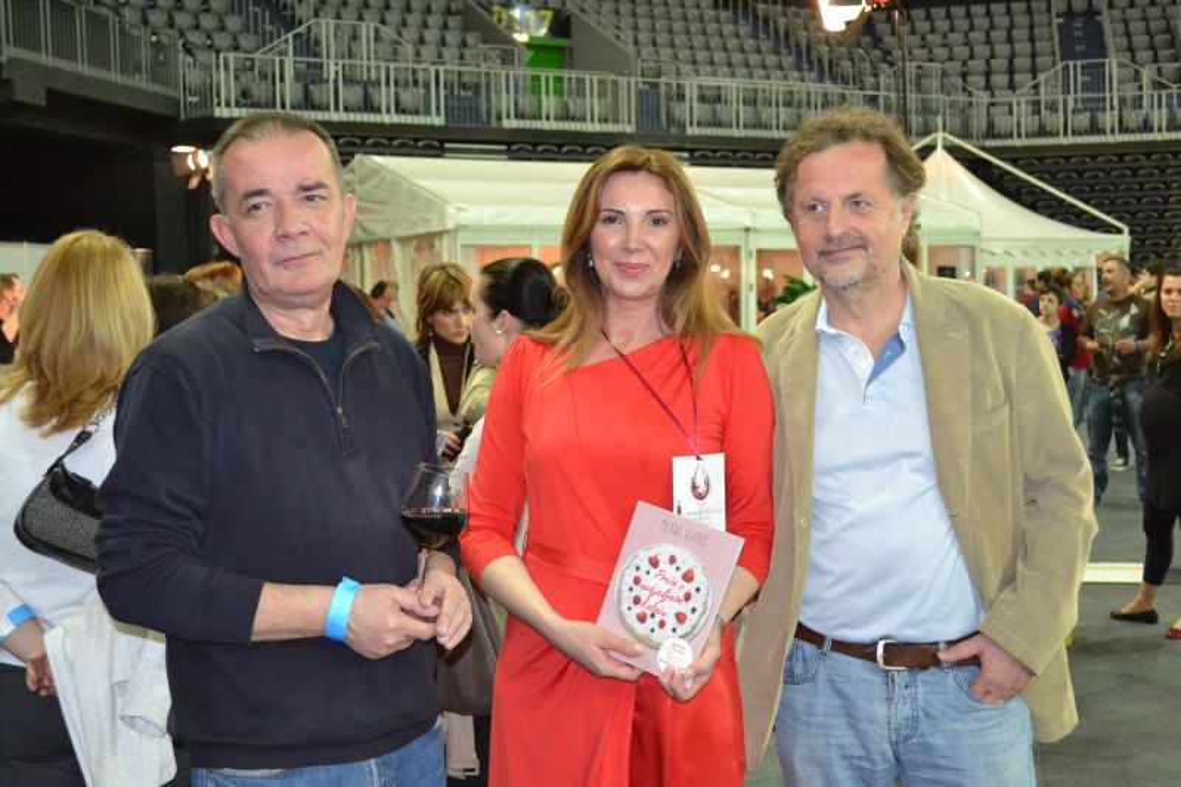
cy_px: 394
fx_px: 1574
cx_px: 590
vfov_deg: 28.1
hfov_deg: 41.1
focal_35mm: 48
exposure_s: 1/60
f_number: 4.8
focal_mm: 32
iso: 3200
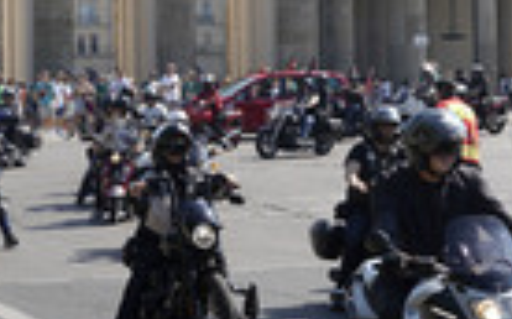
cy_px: -78
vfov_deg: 8.5
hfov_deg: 13.7
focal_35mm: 153
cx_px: 365
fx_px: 2133
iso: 64
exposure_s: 1/250
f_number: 5.6
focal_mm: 46
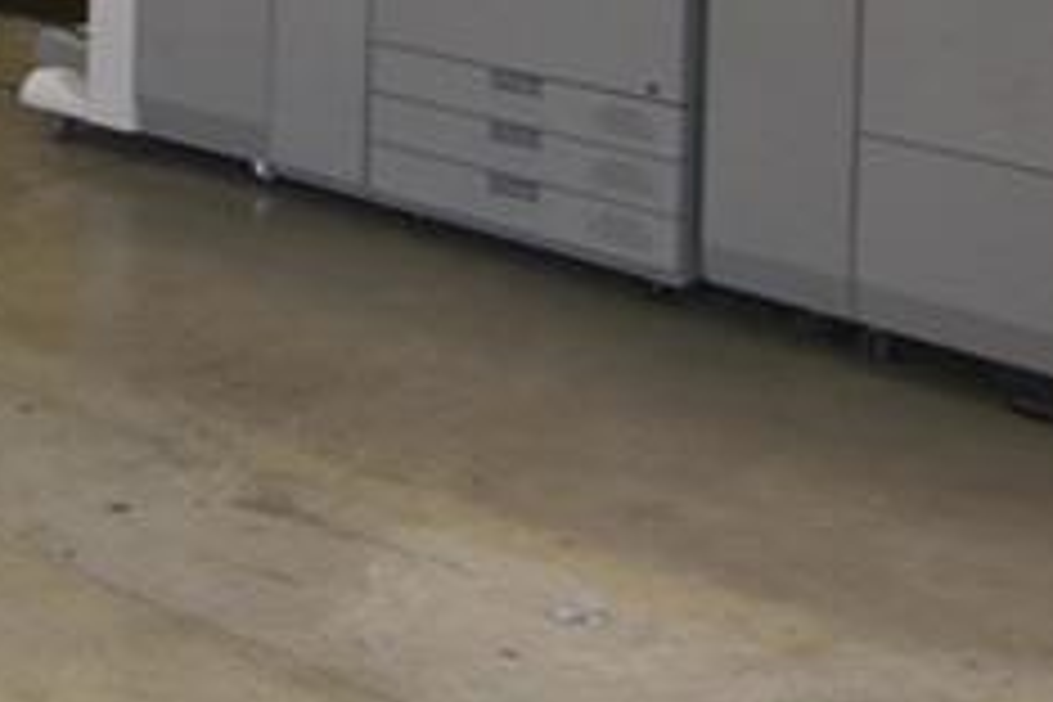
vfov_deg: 15.5
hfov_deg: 20.9
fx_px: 2398
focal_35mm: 82
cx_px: -536
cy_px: -326
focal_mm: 10
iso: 100
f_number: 4
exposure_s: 1/60
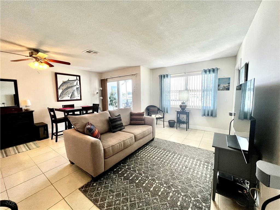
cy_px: 105
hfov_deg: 106.2
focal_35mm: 13
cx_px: 140
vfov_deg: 89.9
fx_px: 105
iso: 125
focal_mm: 1.57
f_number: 1.8
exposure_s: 1/120
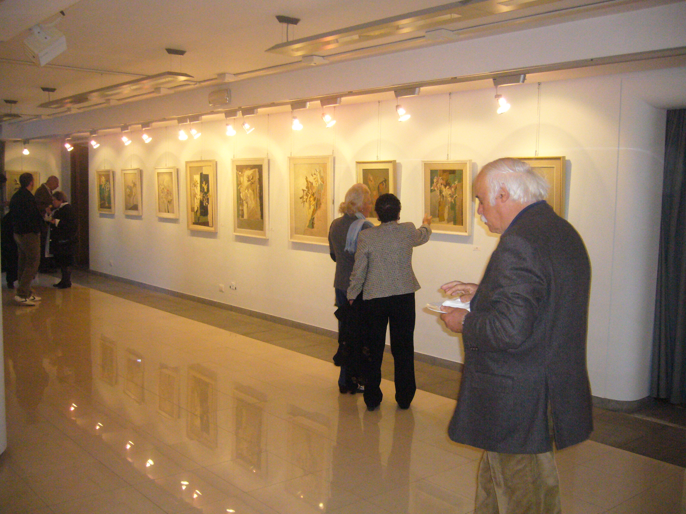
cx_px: 343
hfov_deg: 52.6
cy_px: 257
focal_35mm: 35
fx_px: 694
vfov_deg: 40.7
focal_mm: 5.8
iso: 400
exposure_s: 1/60
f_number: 2.8
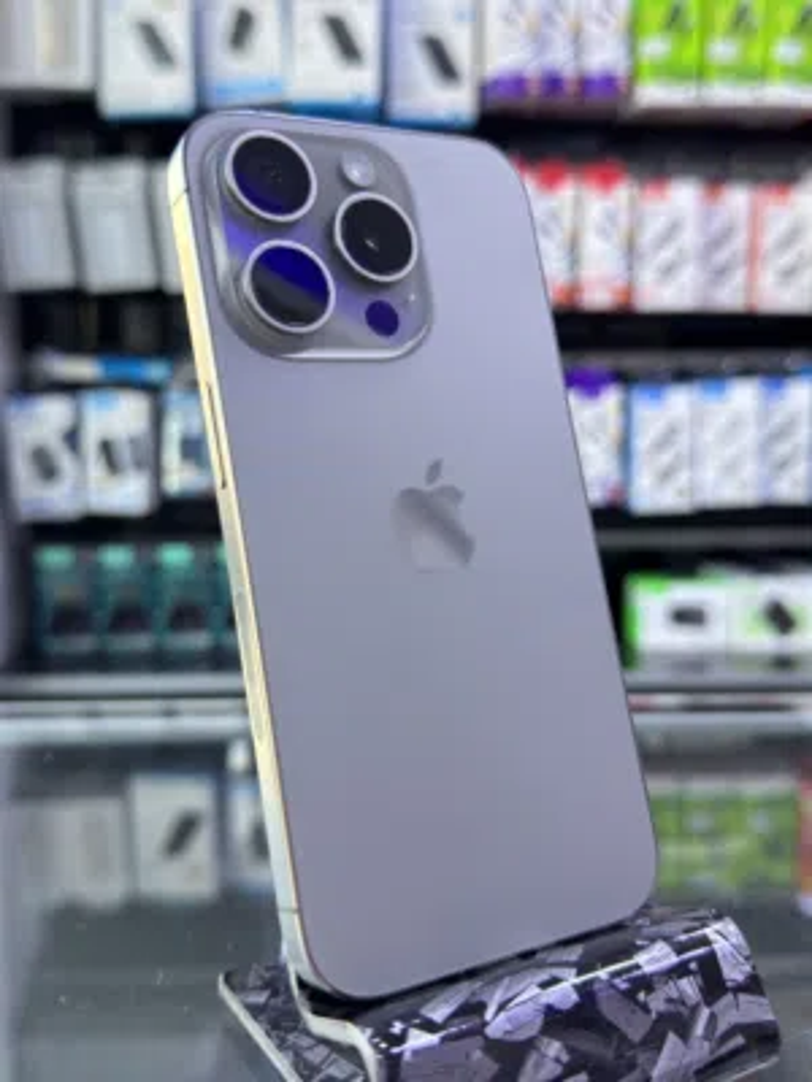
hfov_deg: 40.7
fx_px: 1095
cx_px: 406
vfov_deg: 52.6
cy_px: 541
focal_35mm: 35
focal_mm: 6.76
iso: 64
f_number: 1.78
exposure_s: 1/156
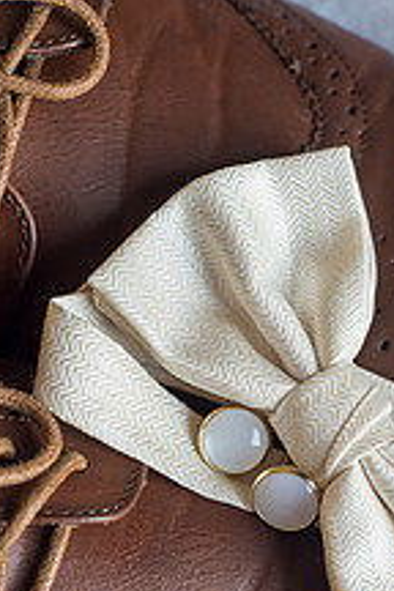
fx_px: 1707
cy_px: 460
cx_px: 271
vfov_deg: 19.5
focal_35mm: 104
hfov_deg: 13.1
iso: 2500
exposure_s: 1/320
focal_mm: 50
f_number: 4.5
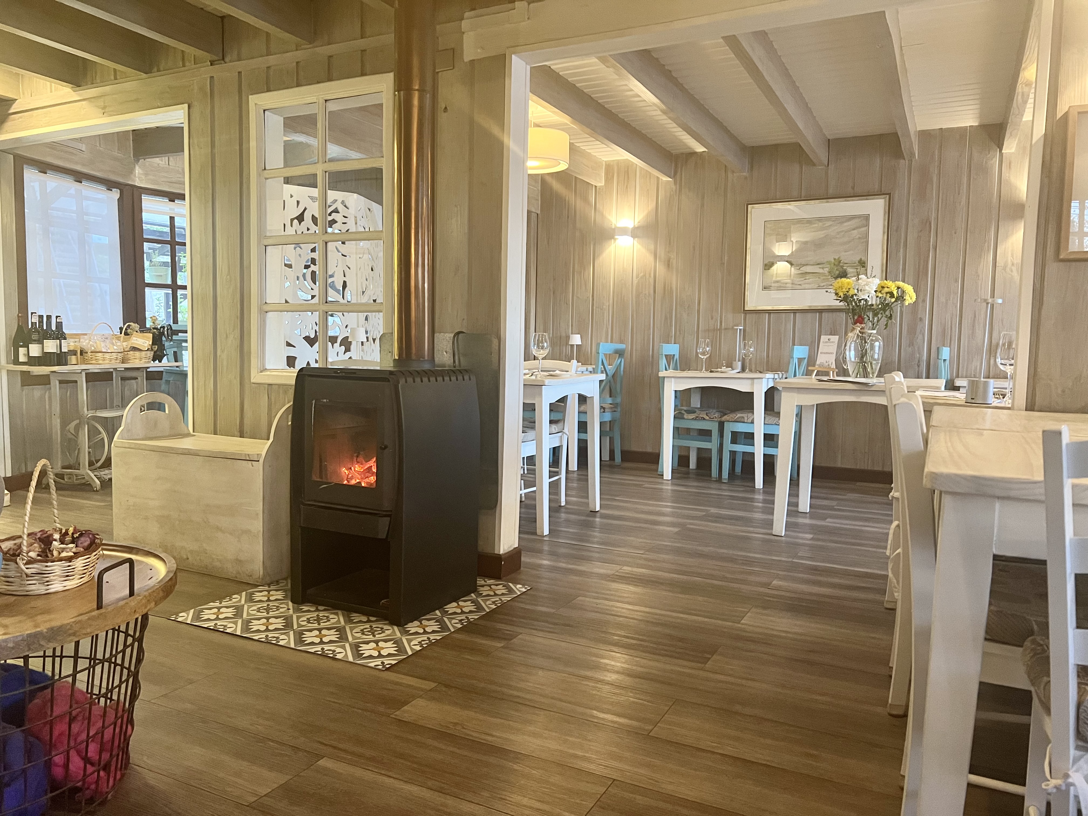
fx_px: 817
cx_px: 544
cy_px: 408
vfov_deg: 53.1
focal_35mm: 26
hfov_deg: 67.3
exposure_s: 1/50
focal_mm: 5.7
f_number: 1.5
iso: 400
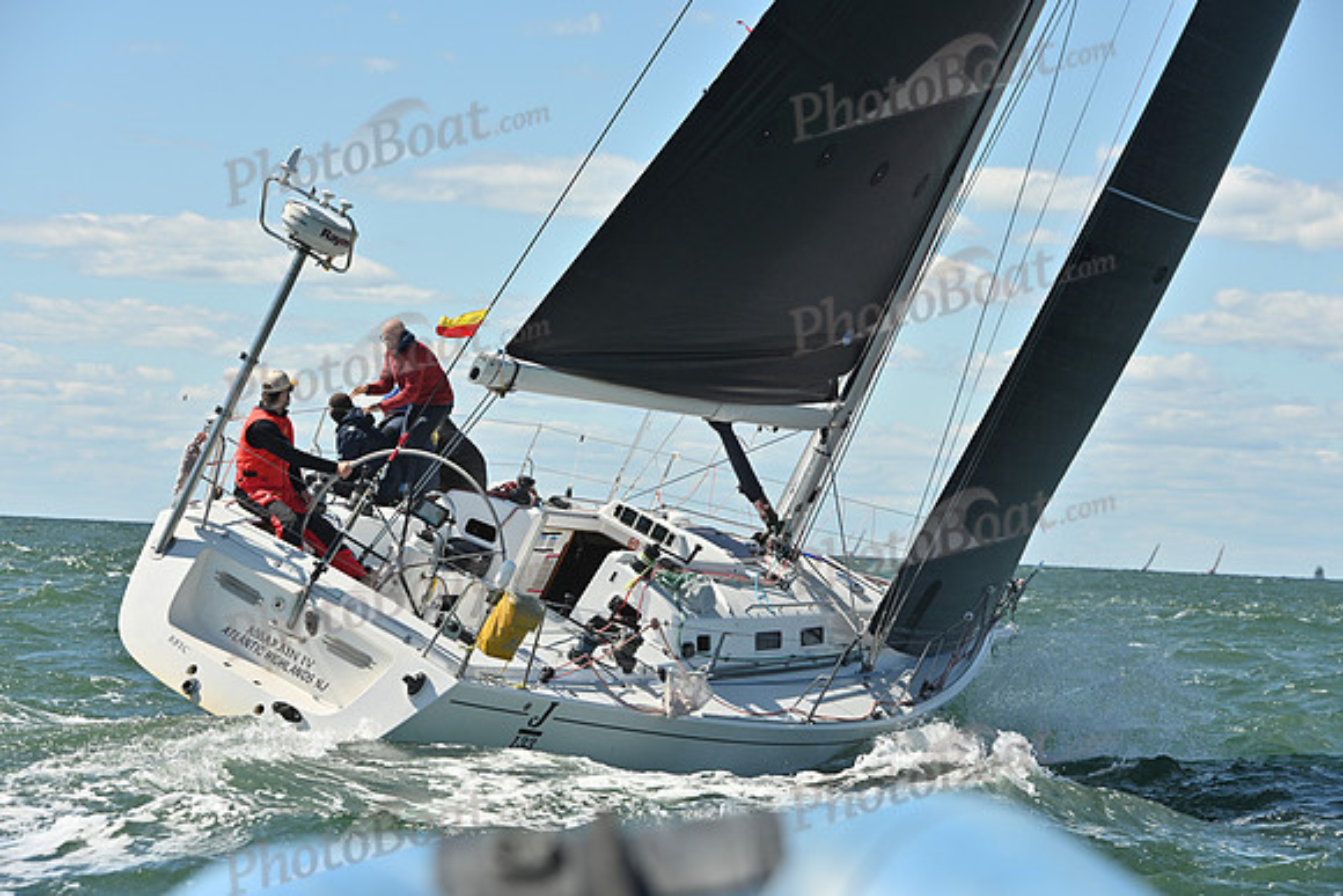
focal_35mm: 125
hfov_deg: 16.4
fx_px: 4664
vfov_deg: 11.0
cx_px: 672
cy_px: 448
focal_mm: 125
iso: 320
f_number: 7.1
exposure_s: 1/1600
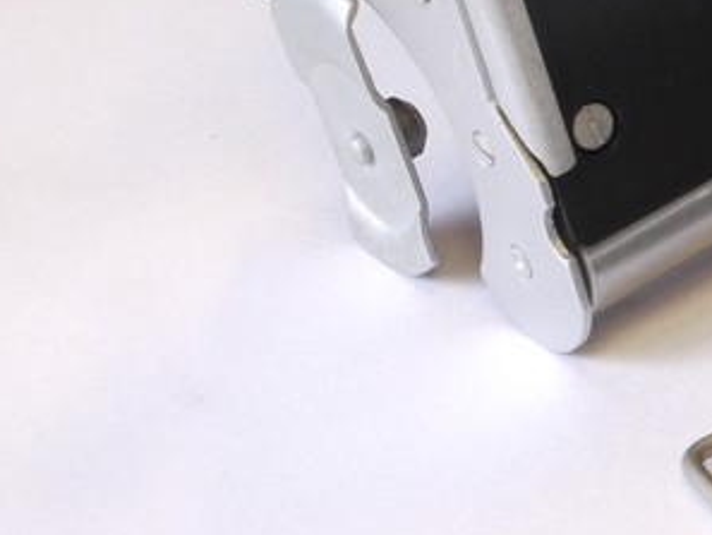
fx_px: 4486
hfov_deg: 8.6
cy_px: -216
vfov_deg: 6.7
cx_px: 1393
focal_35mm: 218
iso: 400
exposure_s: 1/13
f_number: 11
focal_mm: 27
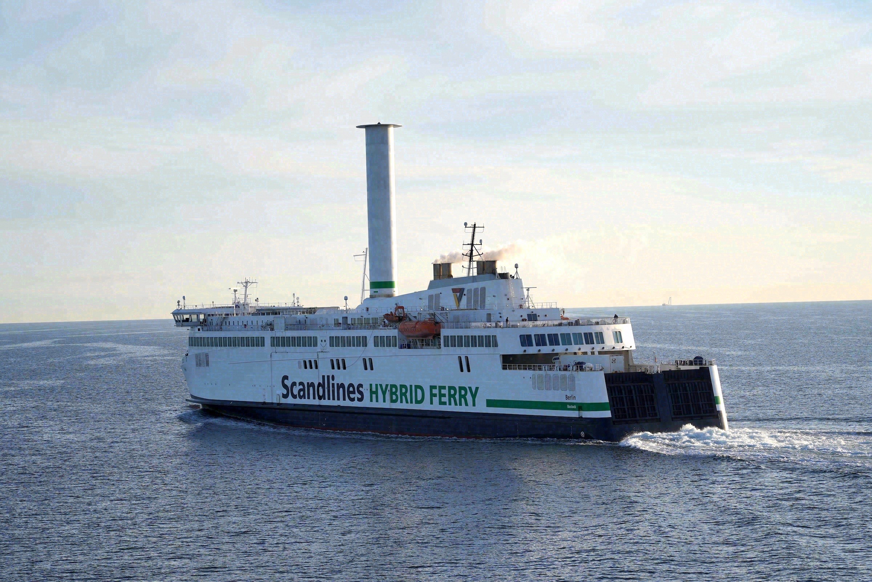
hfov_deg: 28.8
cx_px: 436
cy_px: 291
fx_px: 1695
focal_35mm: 70
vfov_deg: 19.5
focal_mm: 70
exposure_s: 1/1000
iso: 100
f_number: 4
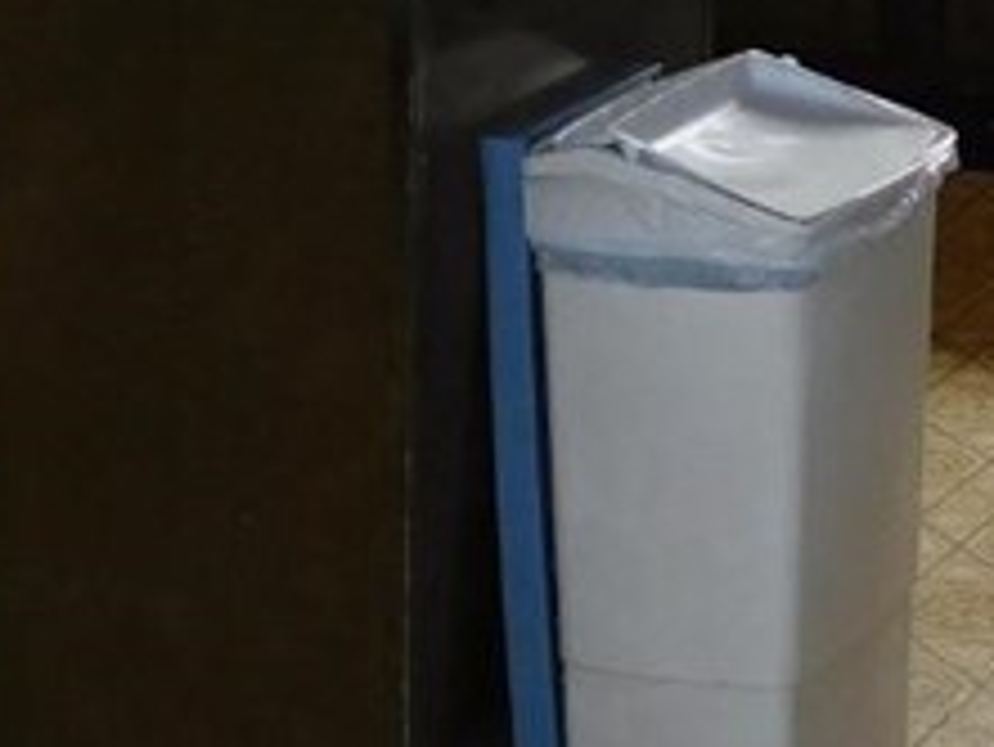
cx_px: 945
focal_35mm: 167
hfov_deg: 11.7
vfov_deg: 8.3
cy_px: -968
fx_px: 4798
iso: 200
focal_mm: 6.3
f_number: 3.5
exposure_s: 1/30
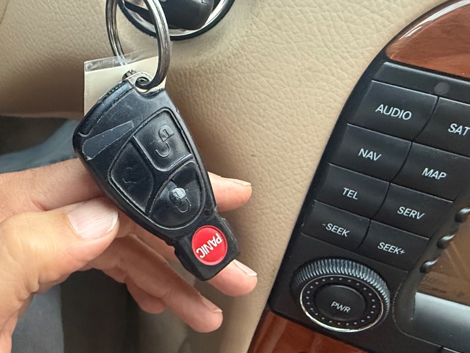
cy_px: 130
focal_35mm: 28
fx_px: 380
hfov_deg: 60.9
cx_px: 134
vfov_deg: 49.2
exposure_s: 1/50
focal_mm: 2.22
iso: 640
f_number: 2.2
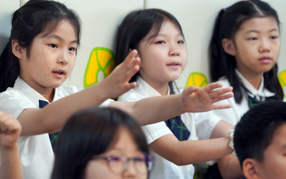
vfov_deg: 5.4
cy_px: 74
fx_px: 1902
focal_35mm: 244
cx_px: 119
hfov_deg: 8.6
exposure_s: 1/250
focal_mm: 200
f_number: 4
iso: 1600
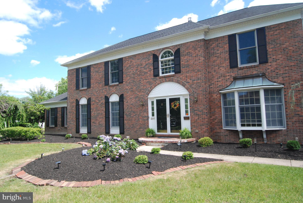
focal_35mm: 24
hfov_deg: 73.7
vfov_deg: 53.3
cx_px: 152
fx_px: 202
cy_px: 102
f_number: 2.8
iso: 800
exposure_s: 1/4000
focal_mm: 16
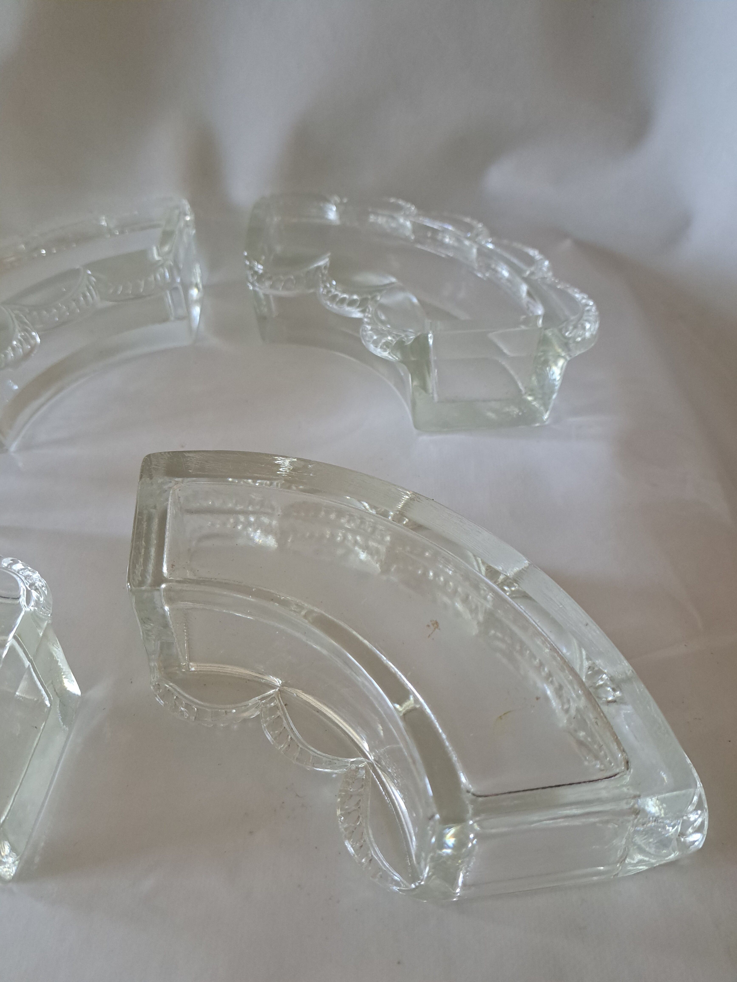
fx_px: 681
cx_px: 368
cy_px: 491
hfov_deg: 56.8
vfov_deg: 71.6
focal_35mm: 24
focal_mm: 5.23
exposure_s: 1/50
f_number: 1.8
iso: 400
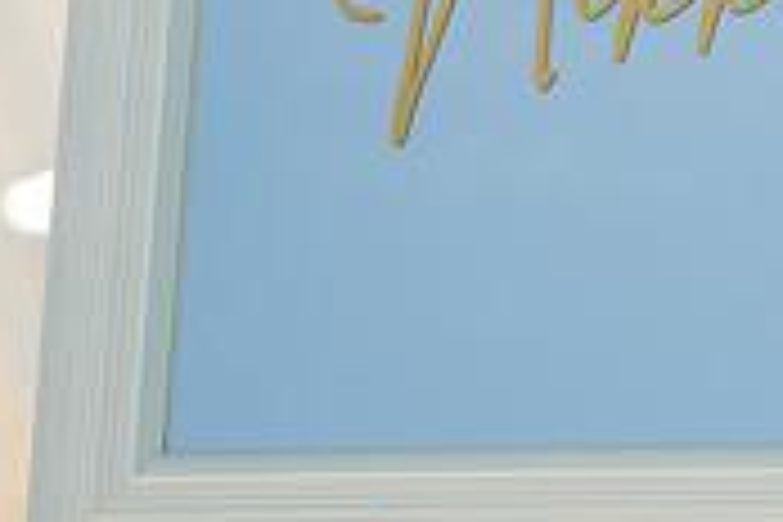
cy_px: -146
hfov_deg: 4.6
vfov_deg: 3.1
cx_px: 918
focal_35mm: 450
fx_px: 9787
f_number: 1.8
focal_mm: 135
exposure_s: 1/3200
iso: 160
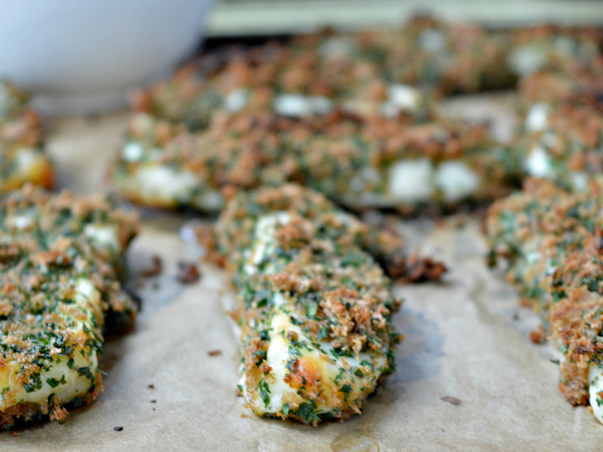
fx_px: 1910
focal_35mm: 110
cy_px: 237
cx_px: 333
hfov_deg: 17.9
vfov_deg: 13.5
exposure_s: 1/15
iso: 400
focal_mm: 55
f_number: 5.6
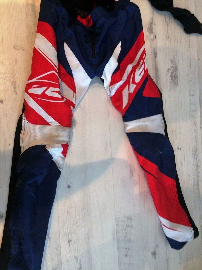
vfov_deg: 61.7
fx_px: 226
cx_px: 101
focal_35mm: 29
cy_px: 135
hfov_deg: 48.2
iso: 320
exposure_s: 1/33
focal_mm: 4.15
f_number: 2.2
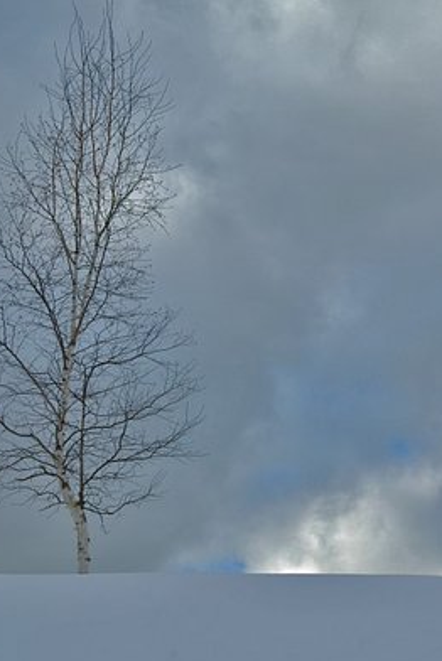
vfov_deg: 21.6
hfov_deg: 14.6
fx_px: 1728
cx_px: 184
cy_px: 266
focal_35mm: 94
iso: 200
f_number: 10
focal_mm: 48
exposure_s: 1/500
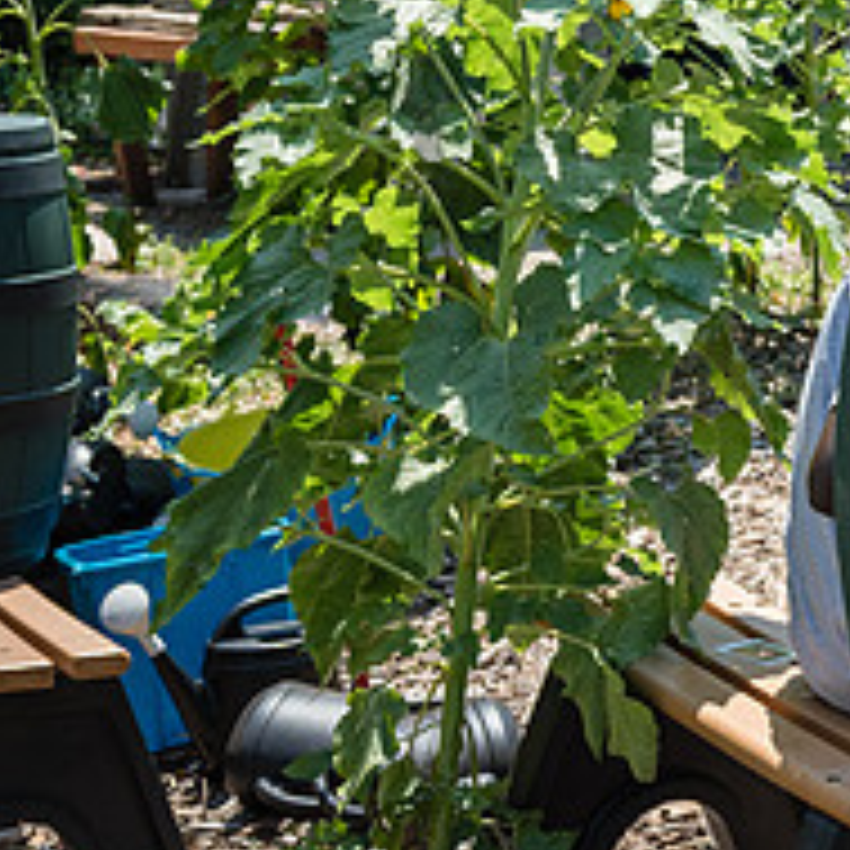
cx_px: 1307
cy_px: 31
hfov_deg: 14.7
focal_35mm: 110
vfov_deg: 15.6
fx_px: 3056
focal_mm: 38
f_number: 4.5
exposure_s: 1/1600
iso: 500
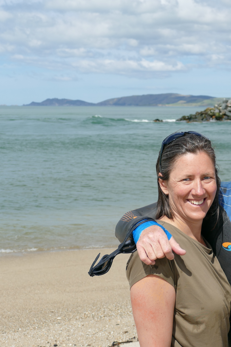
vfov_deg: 30.1
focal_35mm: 67
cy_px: 176
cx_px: 148
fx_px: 645
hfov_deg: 20.3
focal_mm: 16
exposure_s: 1/2500
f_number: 3.2
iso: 125
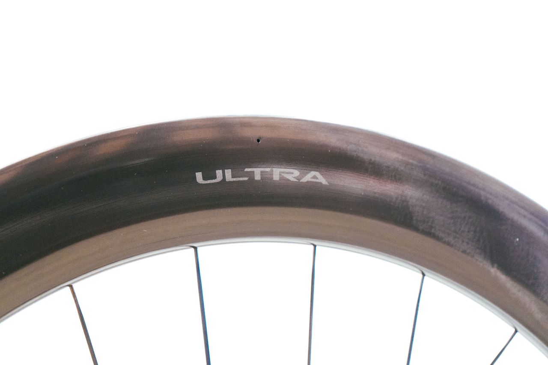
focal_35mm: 70
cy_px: 182
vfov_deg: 19.5
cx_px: 274
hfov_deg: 28.8
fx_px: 1065
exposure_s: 1/125
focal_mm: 70
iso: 4000
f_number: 5.6
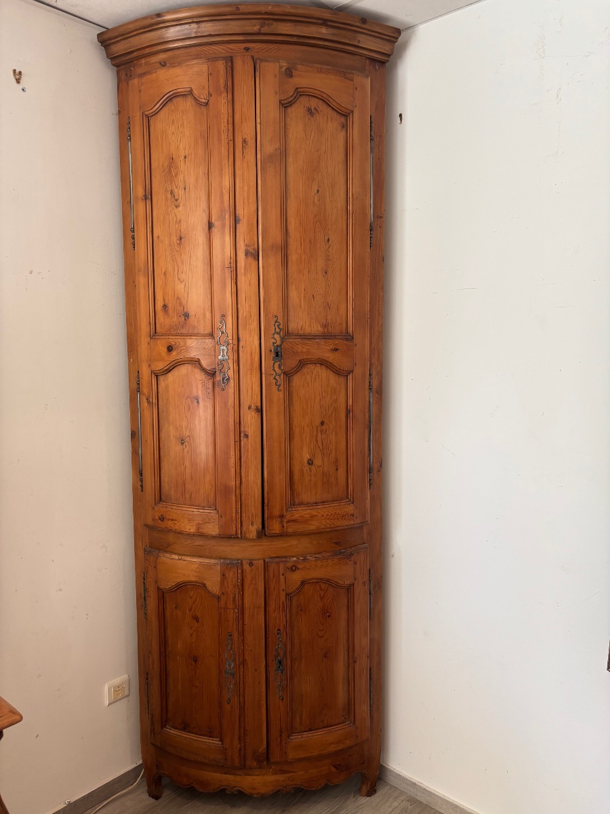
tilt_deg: -6.3
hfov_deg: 53.1
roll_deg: +0.4
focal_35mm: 26
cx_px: 305
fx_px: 611
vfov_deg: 67.3
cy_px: 407
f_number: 1.6
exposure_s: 1/50
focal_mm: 5.96
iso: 100
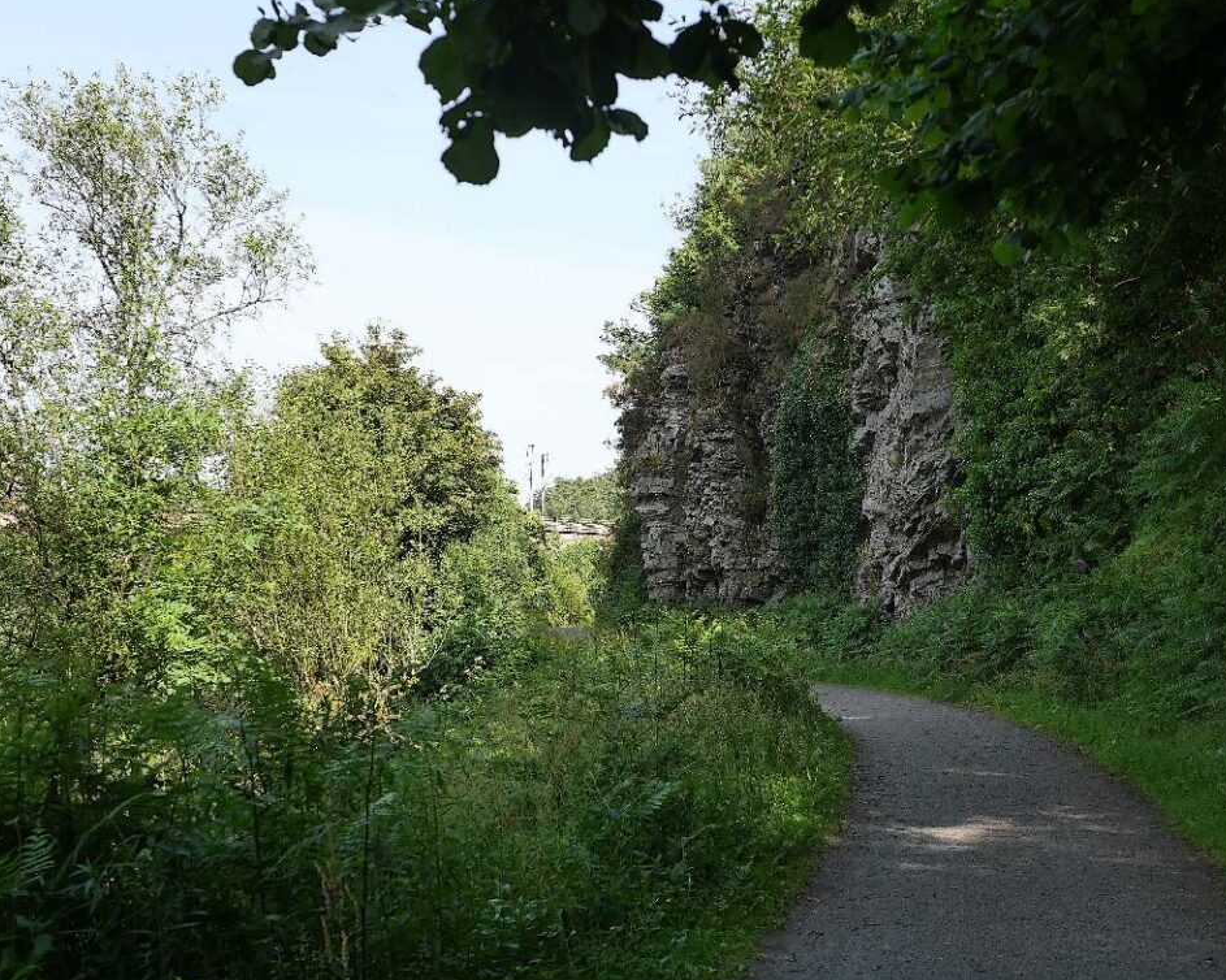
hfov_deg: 35.4
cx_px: 641
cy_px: 493
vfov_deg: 28.6
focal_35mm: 53
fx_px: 1923
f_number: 3.5
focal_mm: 25
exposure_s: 1/800
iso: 200
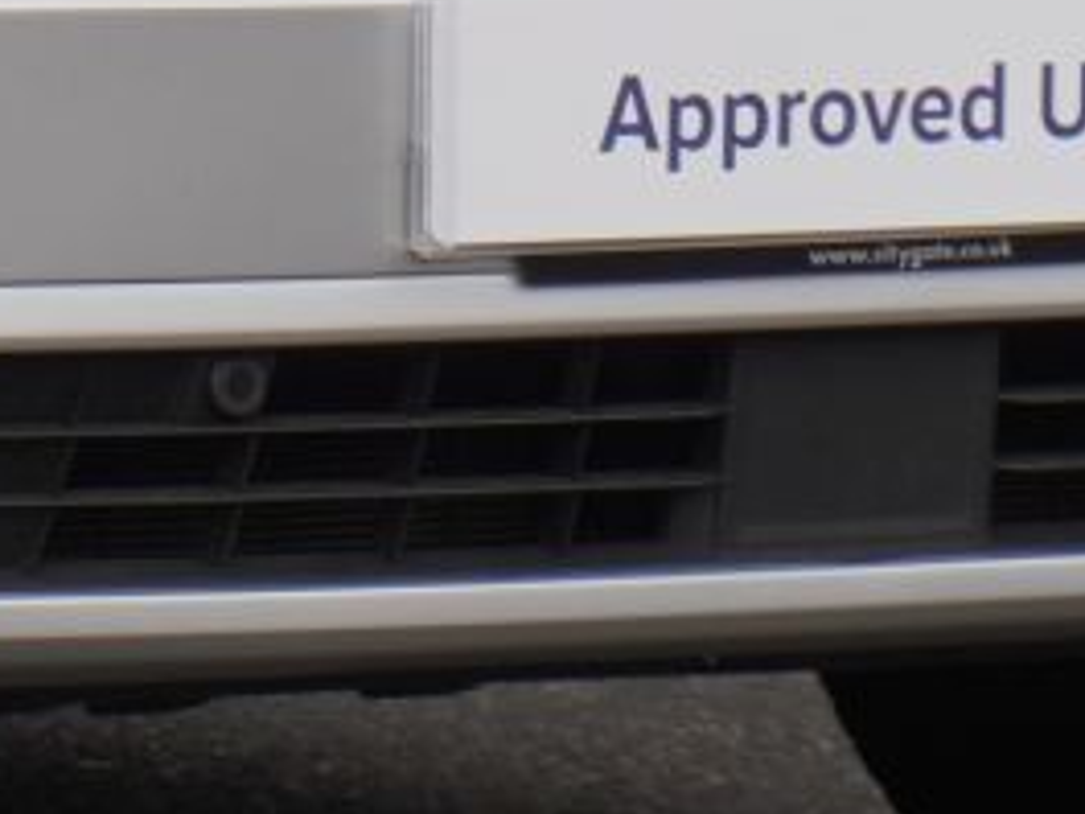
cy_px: -707
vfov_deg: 3.6
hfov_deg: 4.8
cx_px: -777
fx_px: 12880
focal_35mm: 411
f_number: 5.6
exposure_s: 1/200
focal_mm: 47
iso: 100
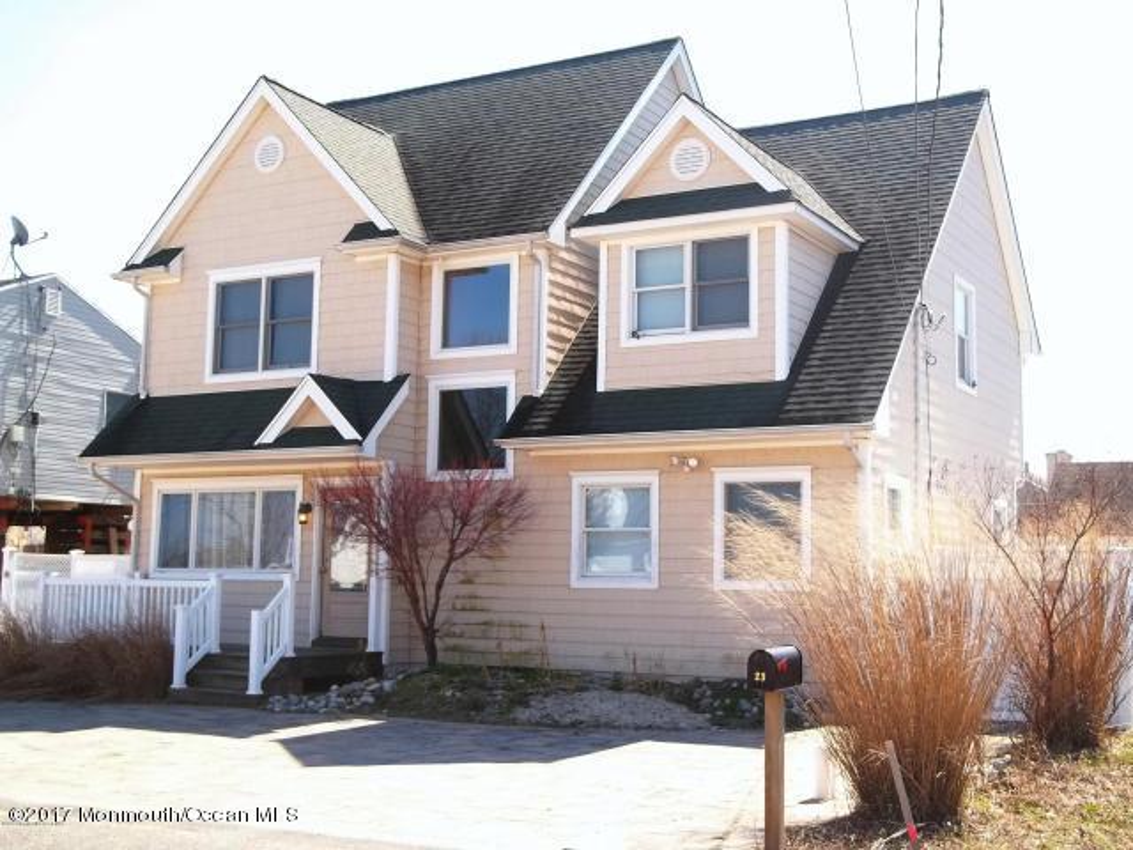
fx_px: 1506
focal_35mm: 46
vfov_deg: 31.5
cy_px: 425
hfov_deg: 41.2
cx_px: 566
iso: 64
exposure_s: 1/250
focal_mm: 8.3
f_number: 3.7
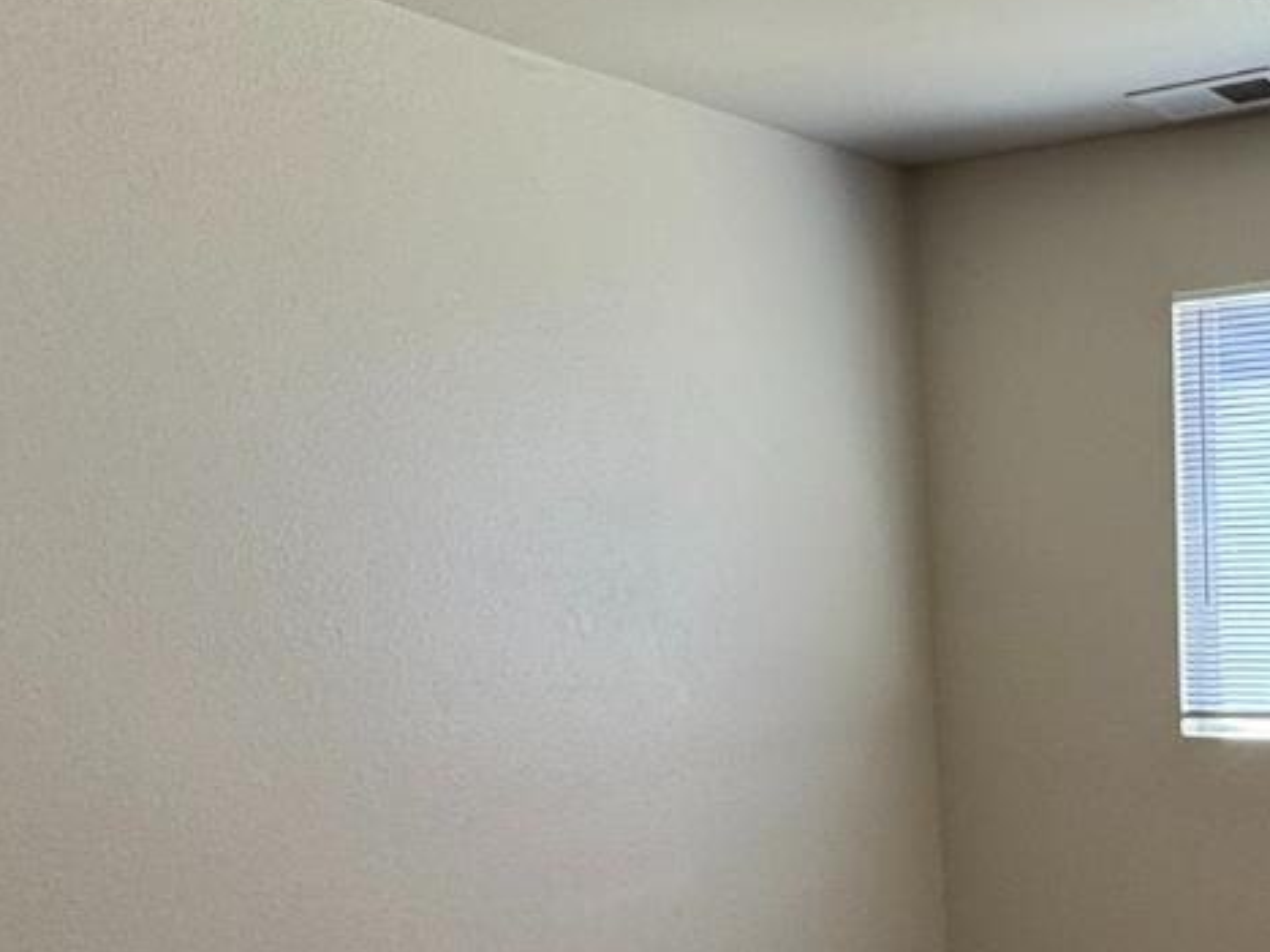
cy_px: 880
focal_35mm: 45
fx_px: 1651
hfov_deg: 38.1
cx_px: 1232
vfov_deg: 30.6
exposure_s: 1/120
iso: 100
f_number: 2.2
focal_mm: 2.22
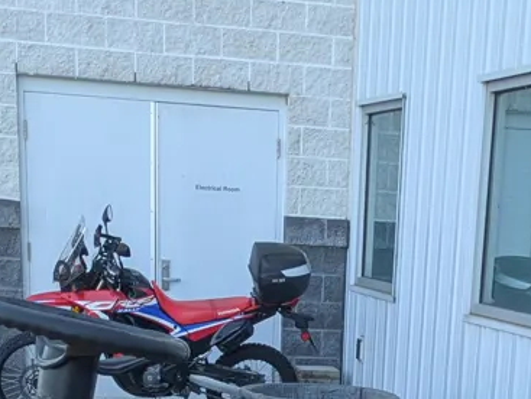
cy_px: 763
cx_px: 383
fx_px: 1505
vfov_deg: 13.3
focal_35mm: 98
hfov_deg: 19.9
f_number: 1.89
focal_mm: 5.43
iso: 49
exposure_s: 1/226
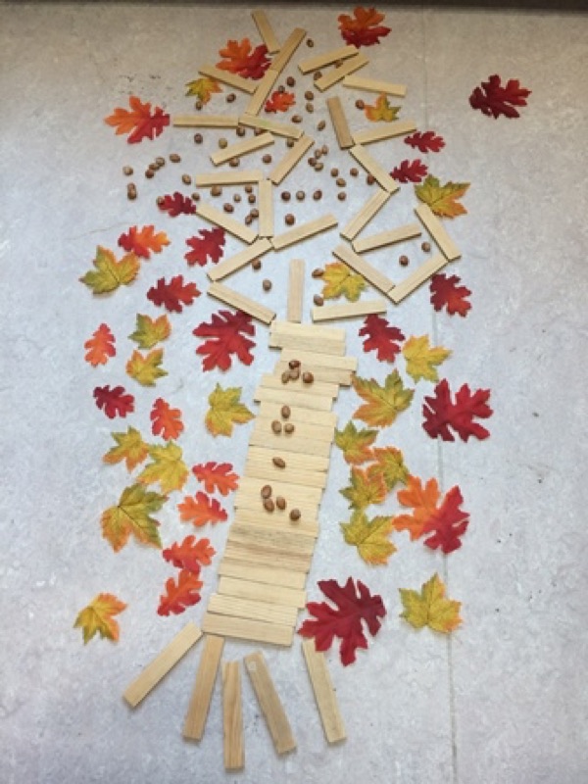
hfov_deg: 48.2
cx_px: 294
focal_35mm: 29
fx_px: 657
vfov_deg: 61.7
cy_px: 392
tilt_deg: -65.9
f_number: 2.2
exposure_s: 1/33
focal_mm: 4.15
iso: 40
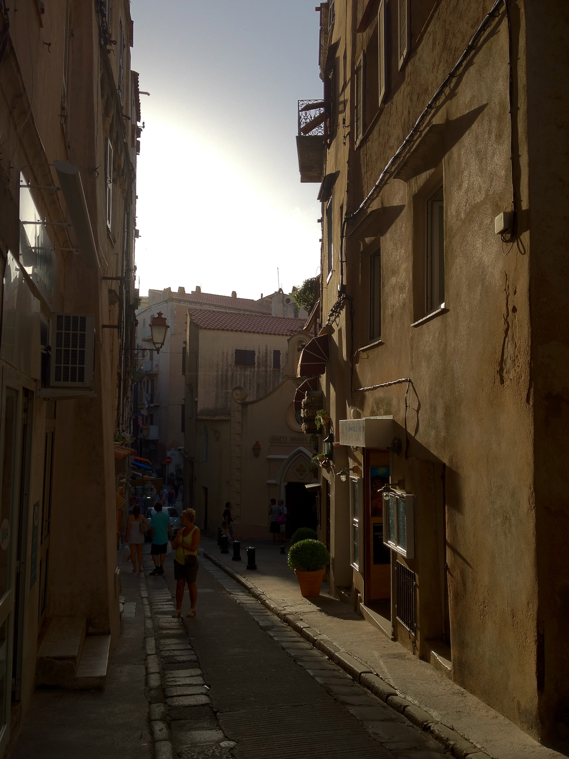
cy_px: 380
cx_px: 284
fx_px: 767
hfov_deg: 40.7
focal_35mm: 35
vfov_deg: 52.6
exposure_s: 1/699
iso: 64
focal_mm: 4.28
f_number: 2.4
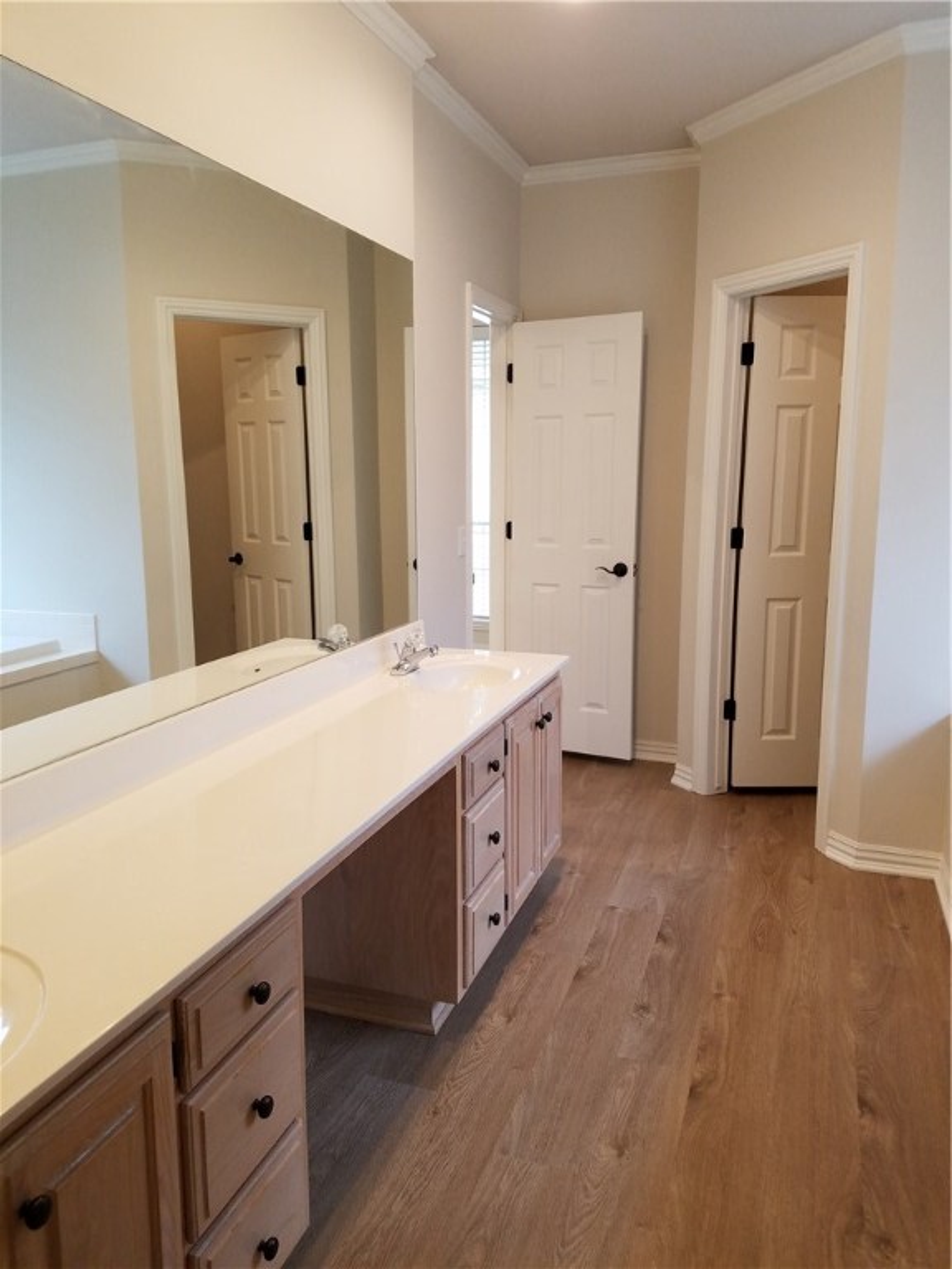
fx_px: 953
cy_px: 634
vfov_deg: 67.3
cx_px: 476
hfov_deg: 53.1
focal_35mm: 26
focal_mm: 4.2
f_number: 1.7
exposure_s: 1/60
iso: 125
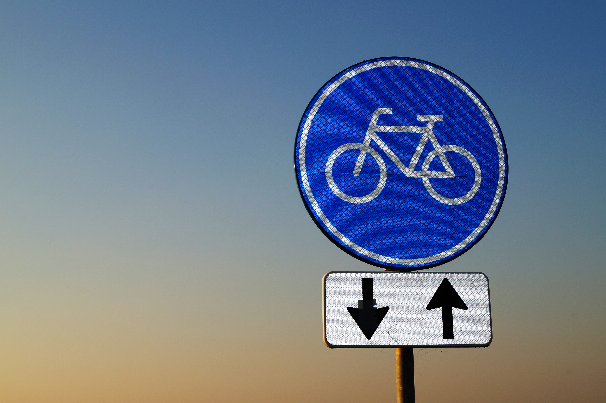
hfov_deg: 33.4
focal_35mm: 60
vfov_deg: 22.6
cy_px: 202
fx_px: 1009
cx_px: 303
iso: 100
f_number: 14
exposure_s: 1/125
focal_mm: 40
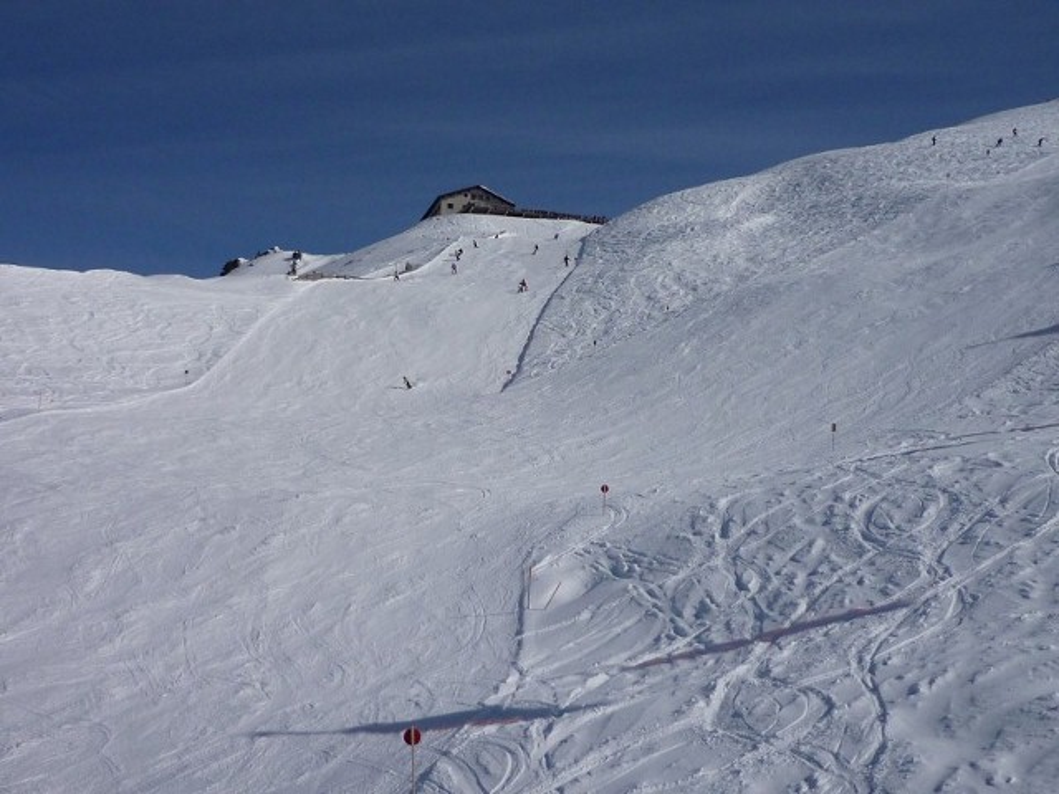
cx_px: 530
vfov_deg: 31.5
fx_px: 1407
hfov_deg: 41.2
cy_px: 397
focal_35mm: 46
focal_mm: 5.9
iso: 80
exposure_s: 1/800
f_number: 8
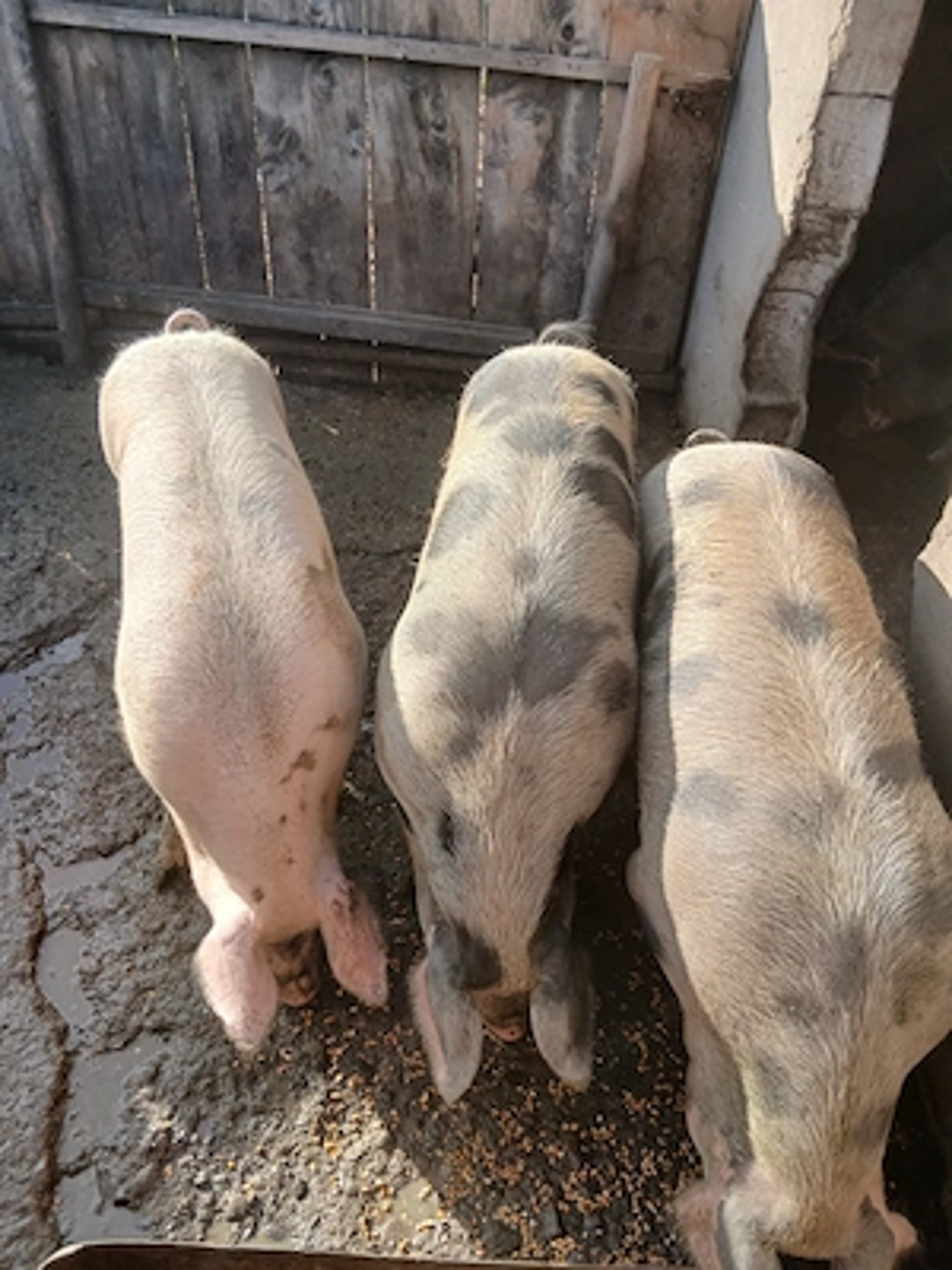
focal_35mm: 26
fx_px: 953
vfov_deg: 67.3
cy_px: 635
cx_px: 476
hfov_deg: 53.1
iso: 20
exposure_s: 1/159
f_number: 1.8
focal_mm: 3.98
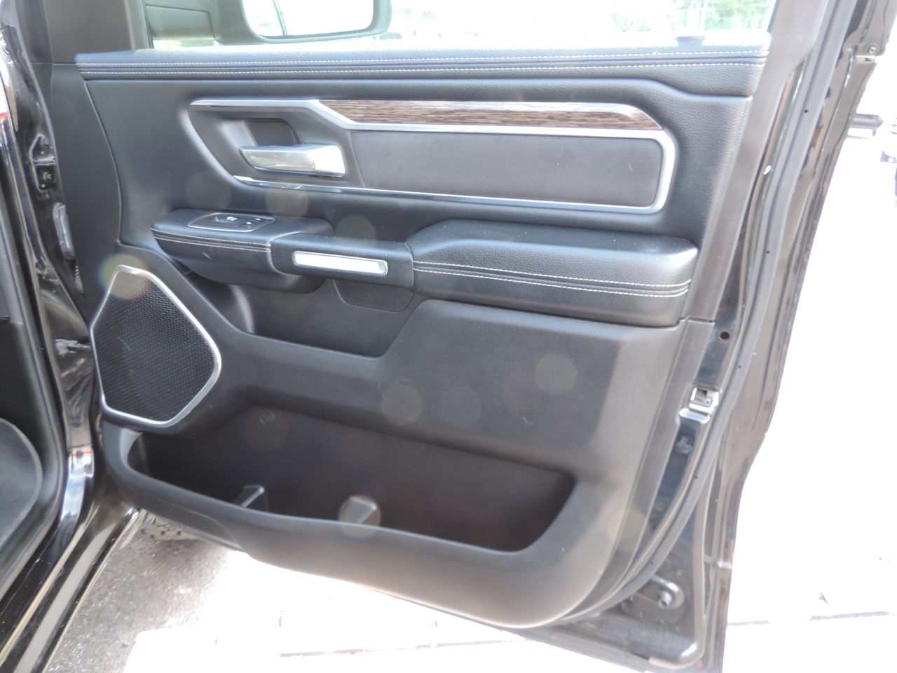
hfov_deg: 71.6
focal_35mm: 24
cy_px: 336
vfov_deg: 56.8
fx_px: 622
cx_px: 448
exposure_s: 1/30
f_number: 3
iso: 140
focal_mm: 4.3
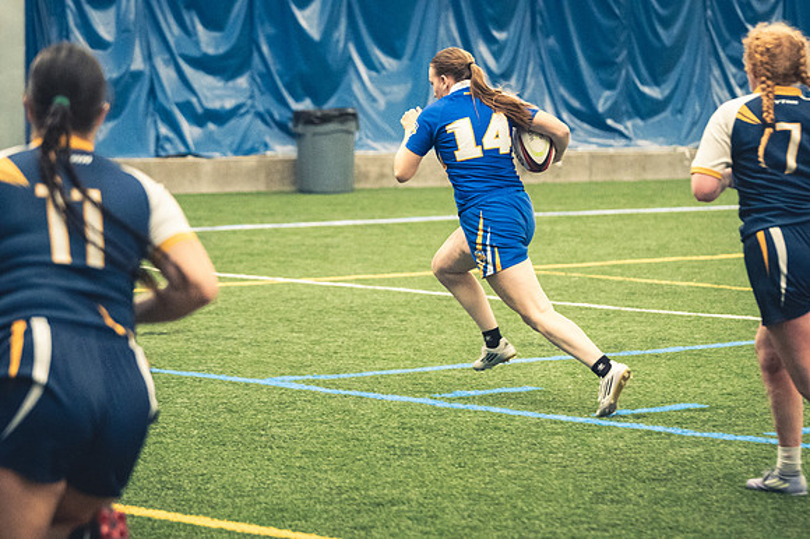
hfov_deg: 13.4
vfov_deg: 9.0
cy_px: 270
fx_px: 3440
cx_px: 405
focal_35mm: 153
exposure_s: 1/500
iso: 12800
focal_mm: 102
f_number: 2.8
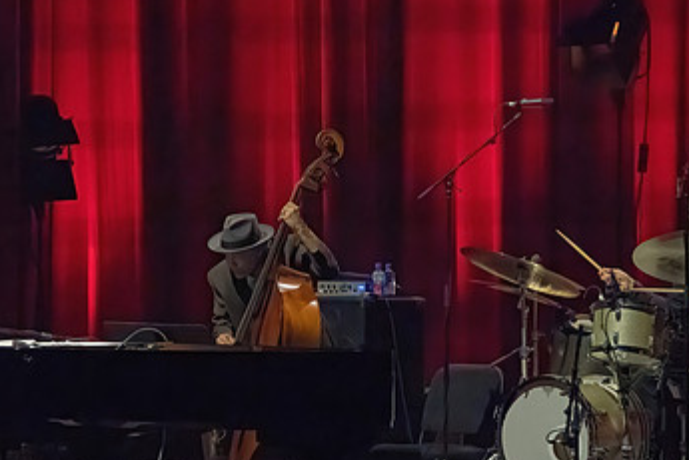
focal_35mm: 237
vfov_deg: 5.8
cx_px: 256
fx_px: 4536
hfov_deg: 8.7
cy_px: 203
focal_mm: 141
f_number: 6.3
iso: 25600
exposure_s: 1/320
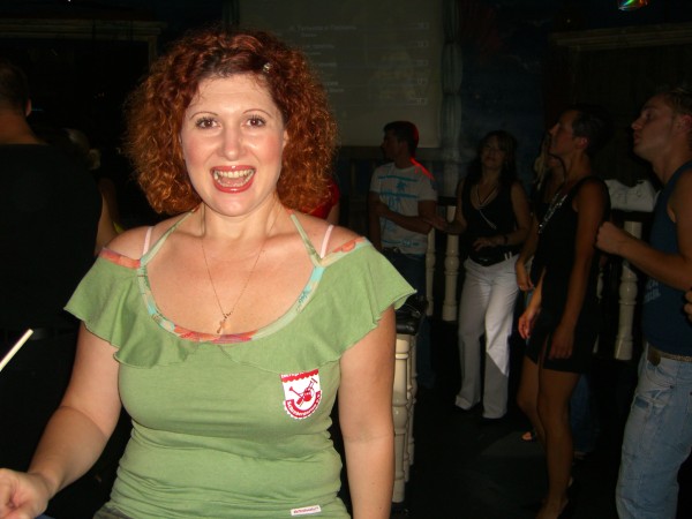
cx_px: 346
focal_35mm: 38
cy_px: 260
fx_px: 760
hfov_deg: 49.0
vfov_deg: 37.7
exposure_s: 1/60
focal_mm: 7.9
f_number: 2.8
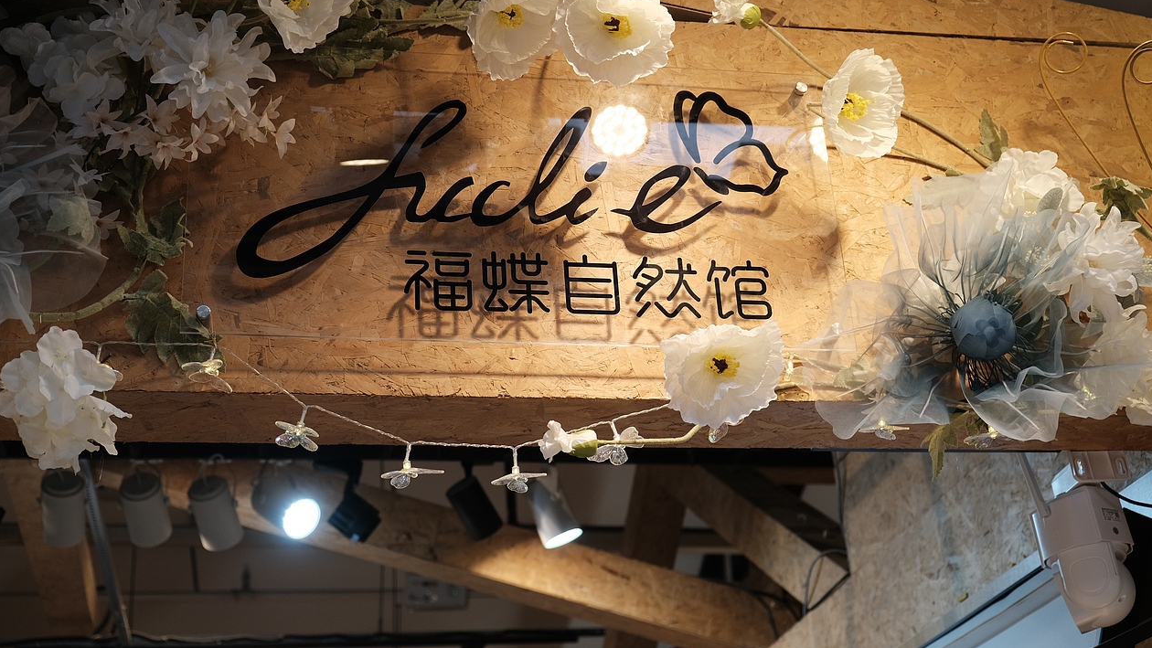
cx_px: 569
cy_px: 260
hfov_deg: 41.3
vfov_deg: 23.9
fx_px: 1527
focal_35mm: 50
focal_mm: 31.5
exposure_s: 1/100
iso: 320
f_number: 3.6
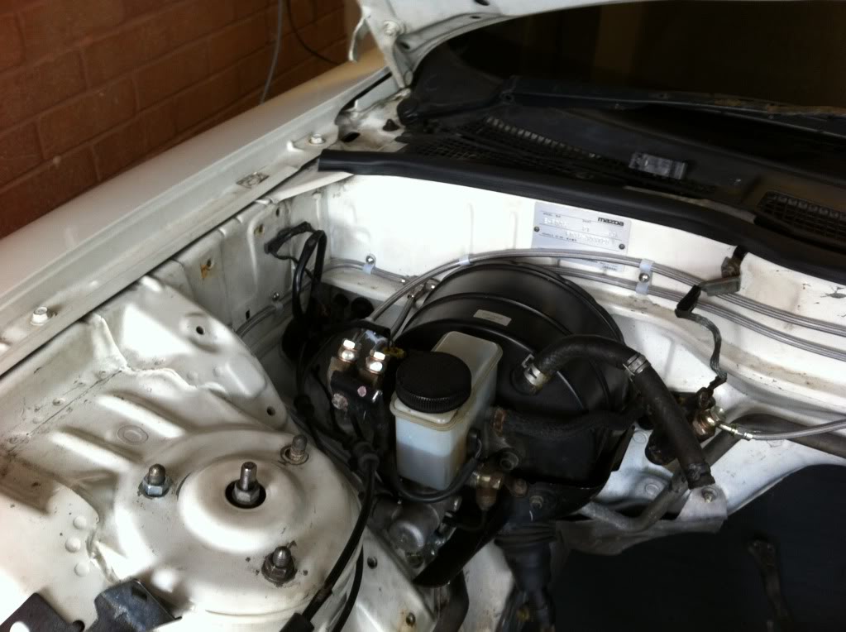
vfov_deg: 40.6
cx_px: 423
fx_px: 854
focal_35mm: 35
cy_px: 316
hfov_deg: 52.7
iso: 80
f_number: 2.8
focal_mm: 3.9
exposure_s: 1/20
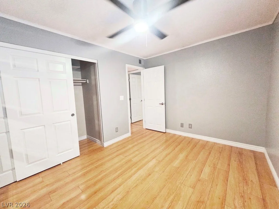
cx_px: 140
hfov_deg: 106.2
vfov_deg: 89.9
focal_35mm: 13
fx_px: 105
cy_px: 104
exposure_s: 1/60
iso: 500
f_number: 2.2
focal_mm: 2.2
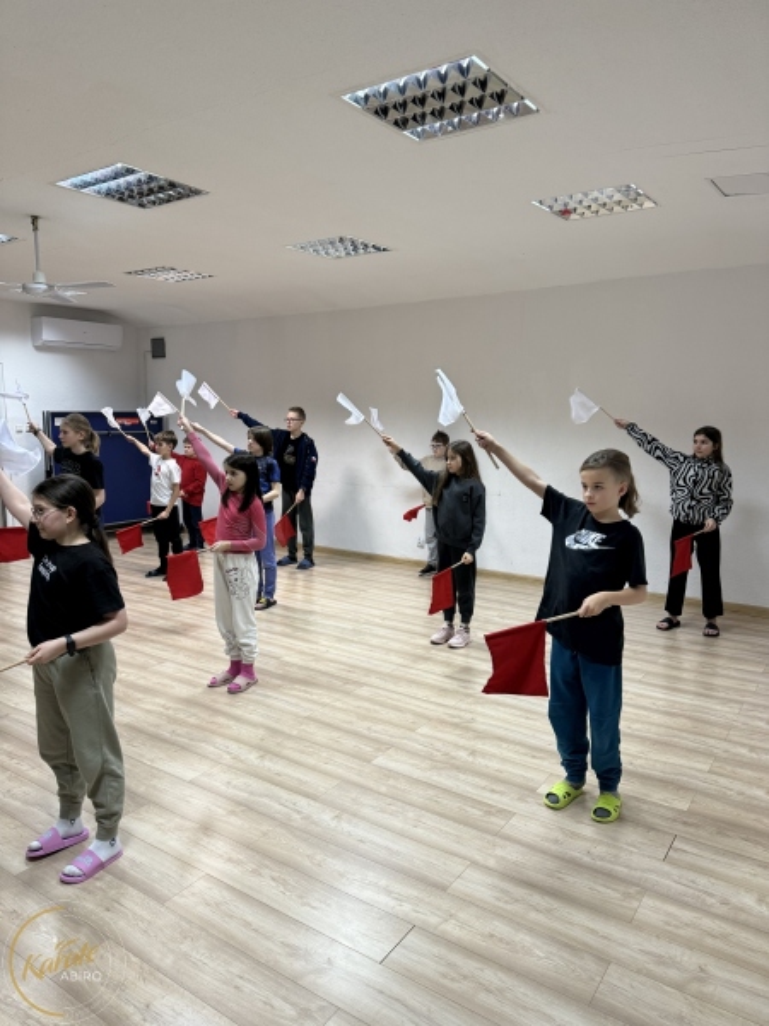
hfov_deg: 56.8
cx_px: 384
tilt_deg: -6.2
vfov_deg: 71.6
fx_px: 711
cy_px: 513
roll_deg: +0.0
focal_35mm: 24
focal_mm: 6.86
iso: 160
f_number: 1.78
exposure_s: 1/50
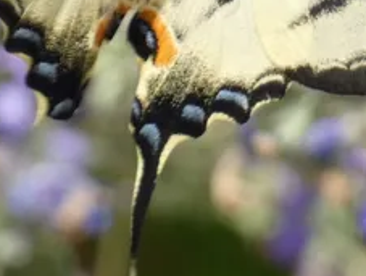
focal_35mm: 1238
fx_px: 13110
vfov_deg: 1.2
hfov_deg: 1.6
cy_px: -45
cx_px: 195
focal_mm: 78.8
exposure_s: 1/100
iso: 80
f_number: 5.6
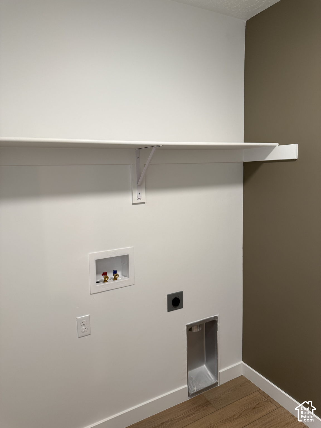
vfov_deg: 71.6
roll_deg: +1.9
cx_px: 160
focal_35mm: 24
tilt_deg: -7.4
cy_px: 214
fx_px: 297
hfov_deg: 56.8
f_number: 1.78
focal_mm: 6.76
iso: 125
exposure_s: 1/120
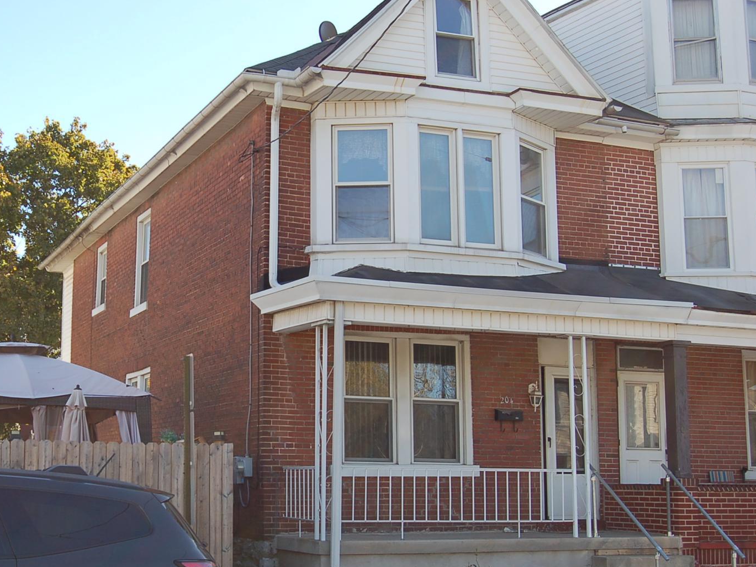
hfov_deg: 33.8
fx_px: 1223
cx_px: 206
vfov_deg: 26.1
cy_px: 303
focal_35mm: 56
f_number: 6.3
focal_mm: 26
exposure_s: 1/160
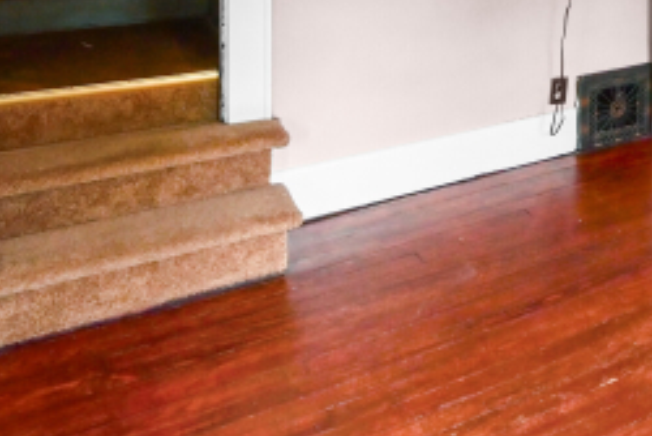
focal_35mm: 42
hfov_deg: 36.9
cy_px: -183
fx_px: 761
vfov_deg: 25.6
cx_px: 760
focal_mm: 14
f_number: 7.1
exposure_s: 1/30
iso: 3600
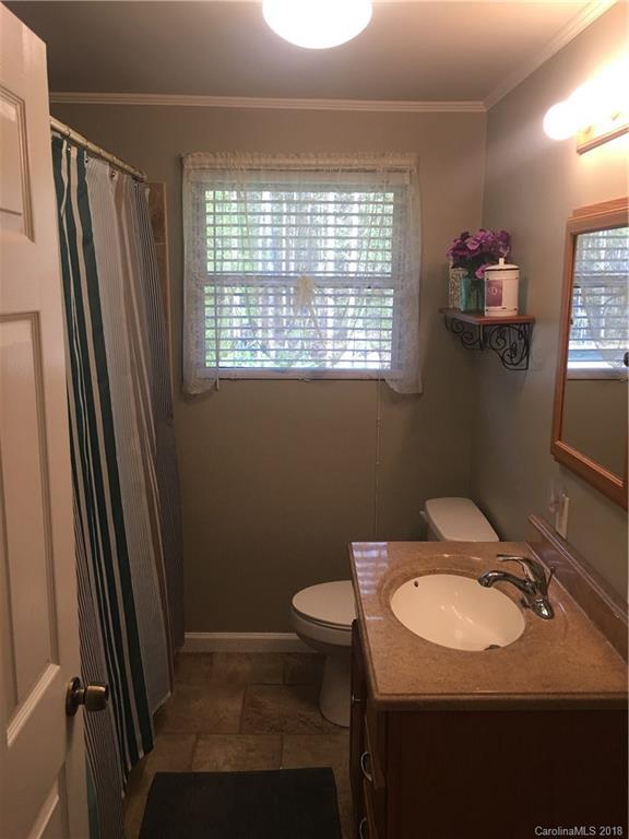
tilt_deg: -9.6
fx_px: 703
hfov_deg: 48.2
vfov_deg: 61.7
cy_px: 420
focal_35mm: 29
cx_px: 314
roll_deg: -0.1
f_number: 2.2
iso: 32
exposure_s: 1/30
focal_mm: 4.15
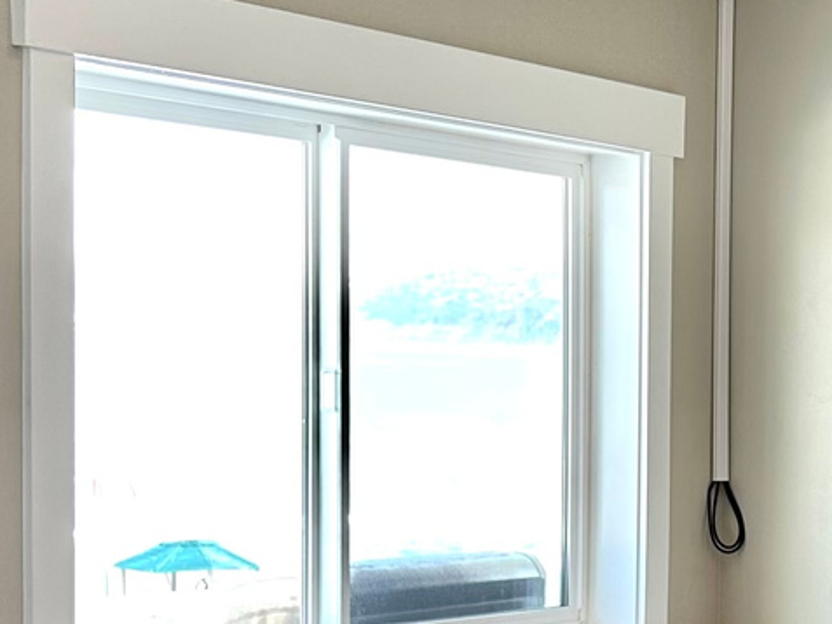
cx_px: 1369
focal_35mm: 103
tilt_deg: -5.3
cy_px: 650
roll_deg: -2.8
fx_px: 2476
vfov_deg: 14.1
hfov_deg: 16.7
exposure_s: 1/120
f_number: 1.78
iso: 80
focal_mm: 6.86
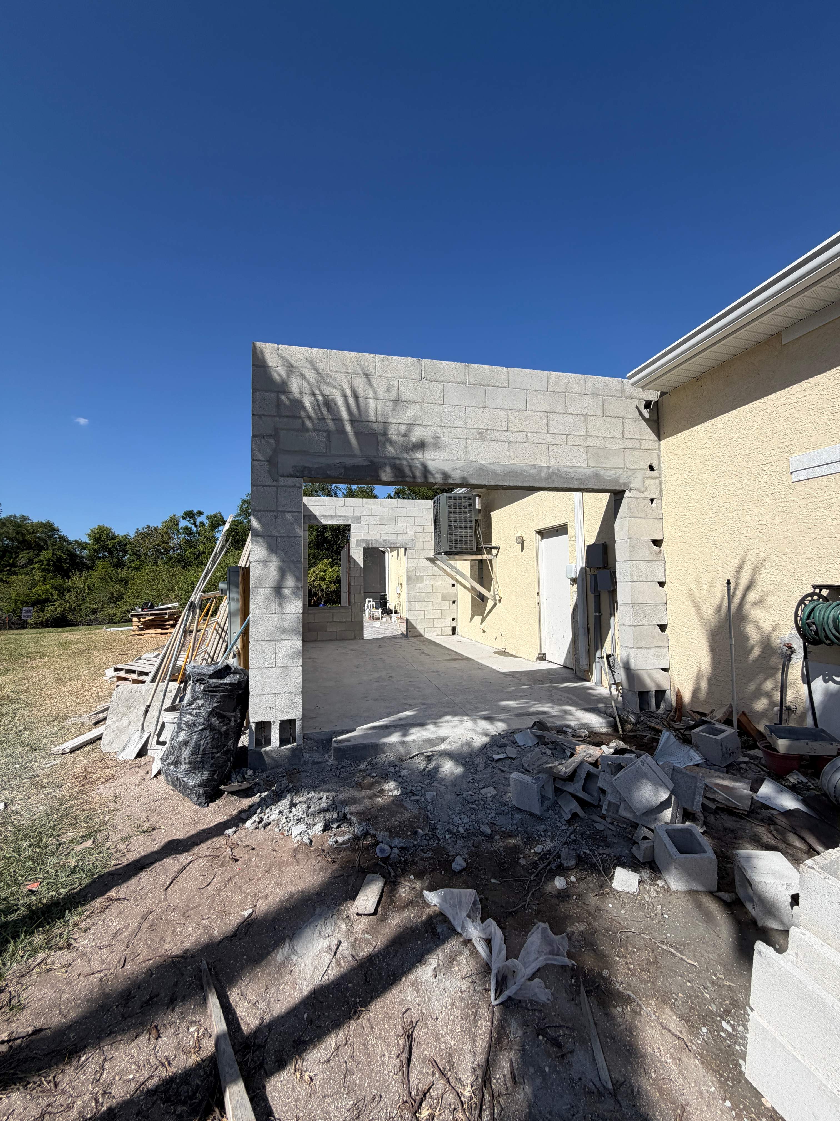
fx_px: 453
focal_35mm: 14
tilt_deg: +3.4
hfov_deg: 85.7
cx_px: 420
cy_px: 560
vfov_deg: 102.1
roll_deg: +1.5
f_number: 2.2
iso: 20
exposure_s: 1/1259
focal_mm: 2.22
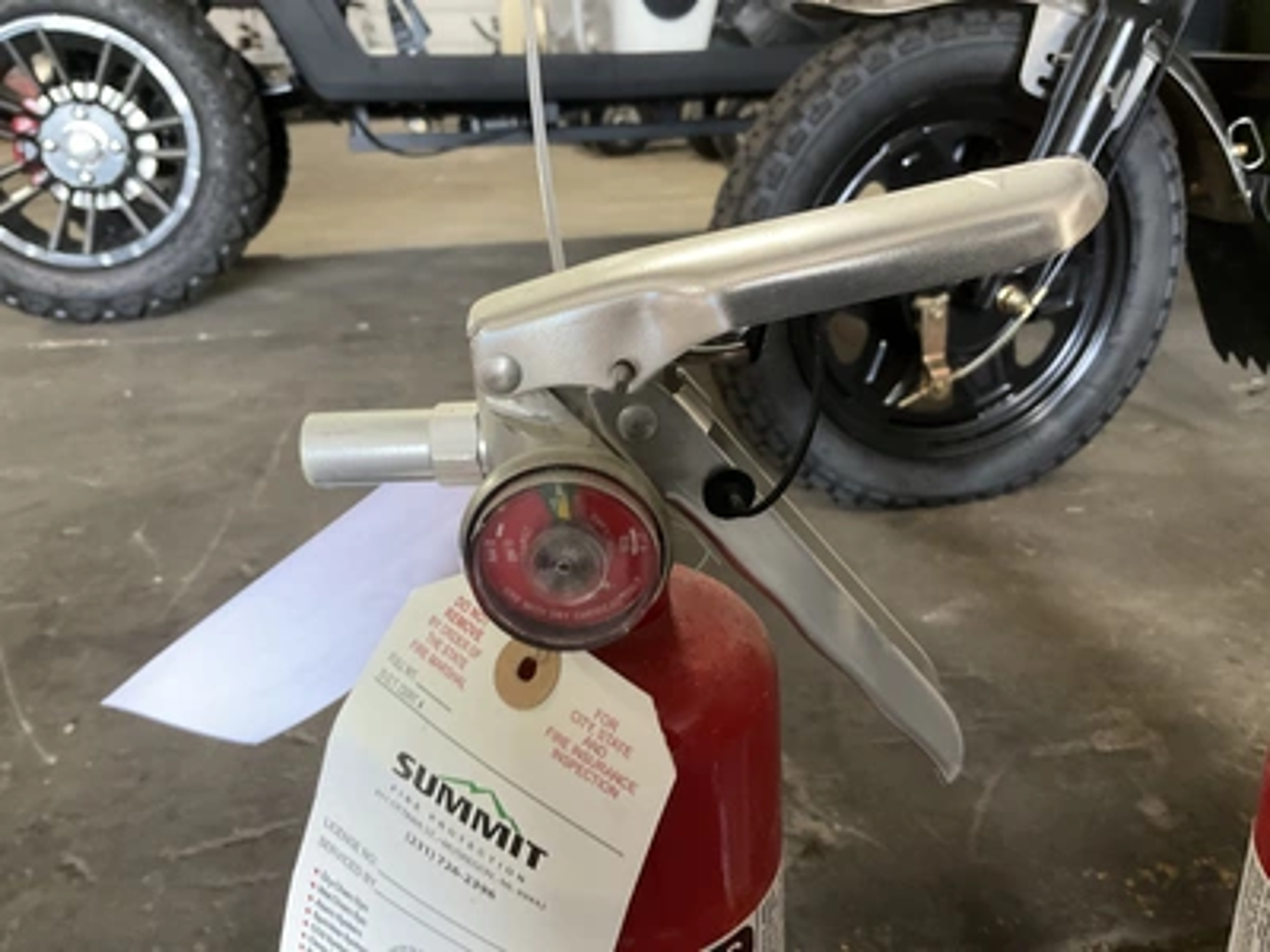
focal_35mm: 29
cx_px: 635
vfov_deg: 48.2
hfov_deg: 61.7
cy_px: 476
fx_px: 1064
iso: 200
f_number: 1.8
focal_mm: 3
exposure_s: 1/40
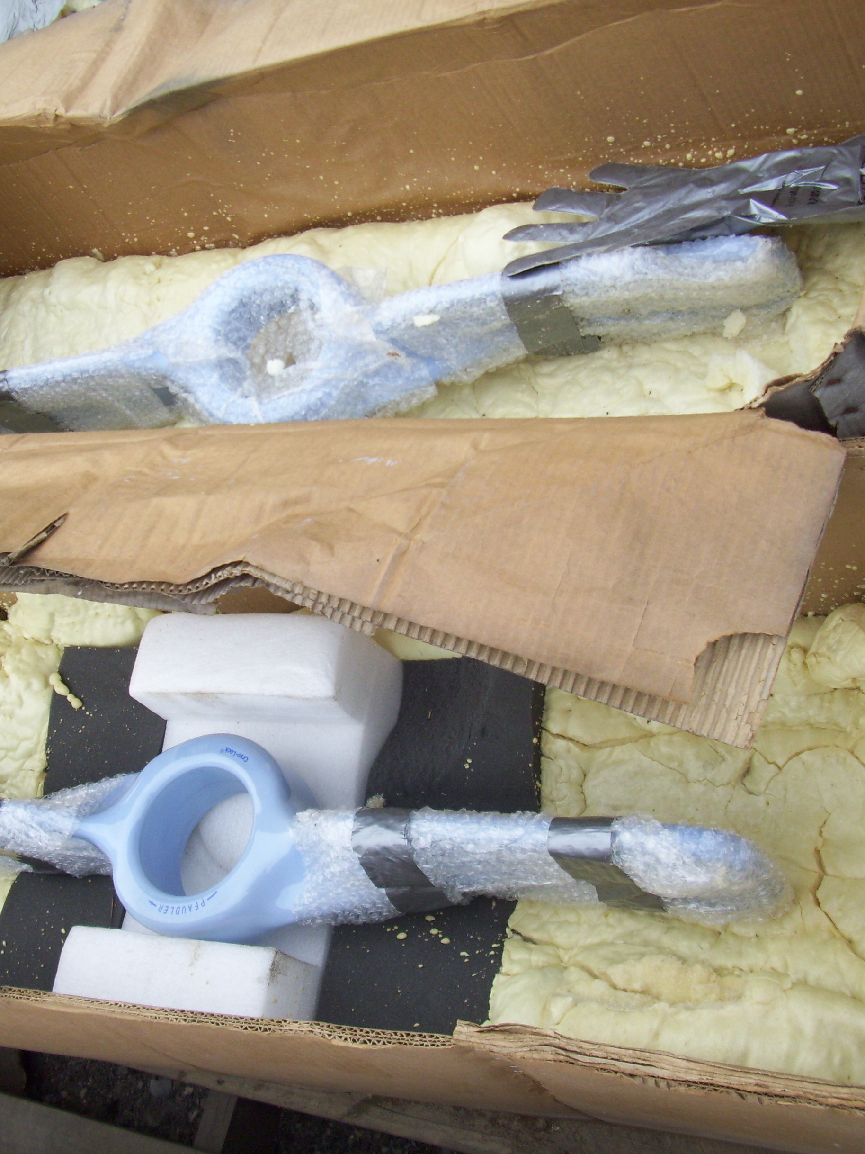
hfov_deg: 31.5
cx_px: 375
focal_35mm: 46
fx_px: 1533
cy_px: 581
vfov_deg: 41.2
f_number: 2.9
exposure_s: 1/125
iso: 80
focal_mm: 5.7
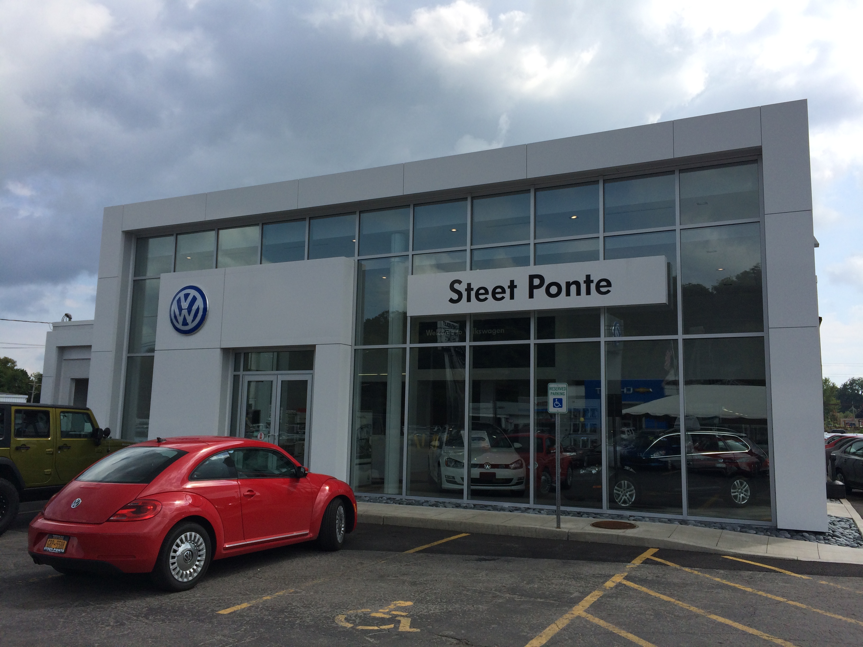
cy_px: 324
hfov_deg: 60.0
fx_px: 748
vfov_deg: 46.8
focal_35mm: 30
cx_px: 432
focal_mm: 4.12
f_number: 2.2
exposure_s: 1/2564
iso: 32
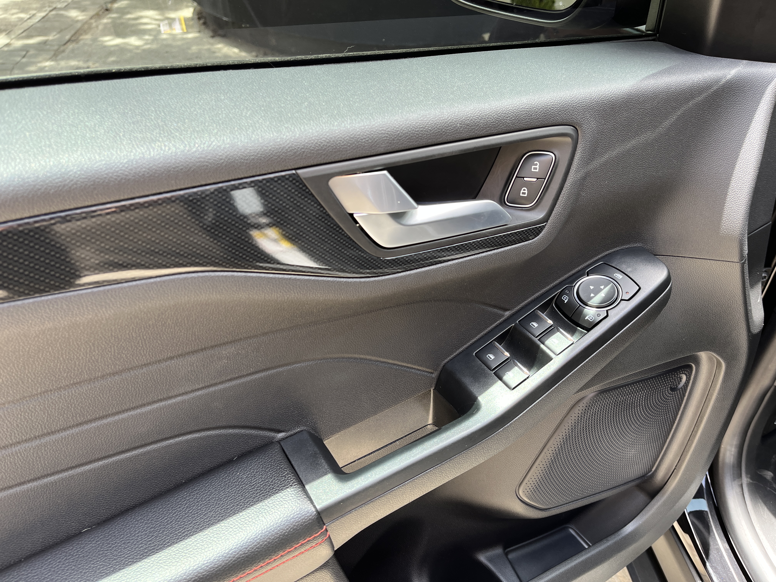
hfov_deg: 67.3
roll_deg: -3.4
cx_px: 388
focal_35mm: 26
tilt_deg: -39.0
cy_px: 291
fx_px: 583
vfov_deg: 53.1
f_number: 1.6
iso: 64
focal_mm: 5.1
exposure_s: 1/121
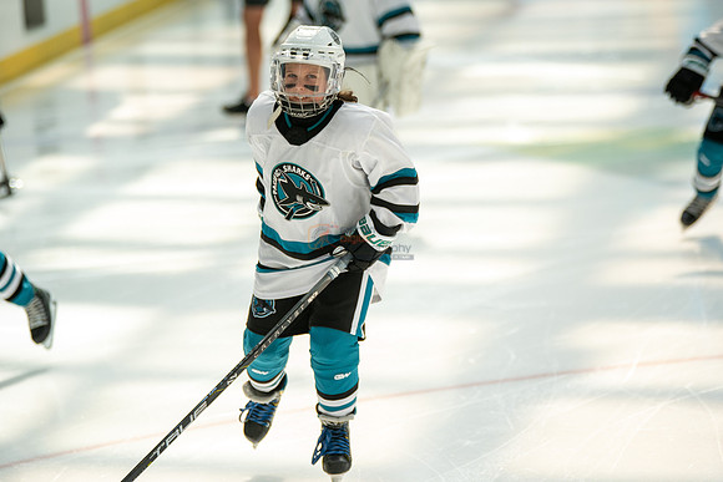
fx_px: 4198
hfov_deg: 9.8
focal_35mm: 209
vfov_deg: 6.6
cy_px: 241
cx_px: 362
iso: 1600
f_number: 3.2
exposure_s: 1/2500
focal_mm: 209
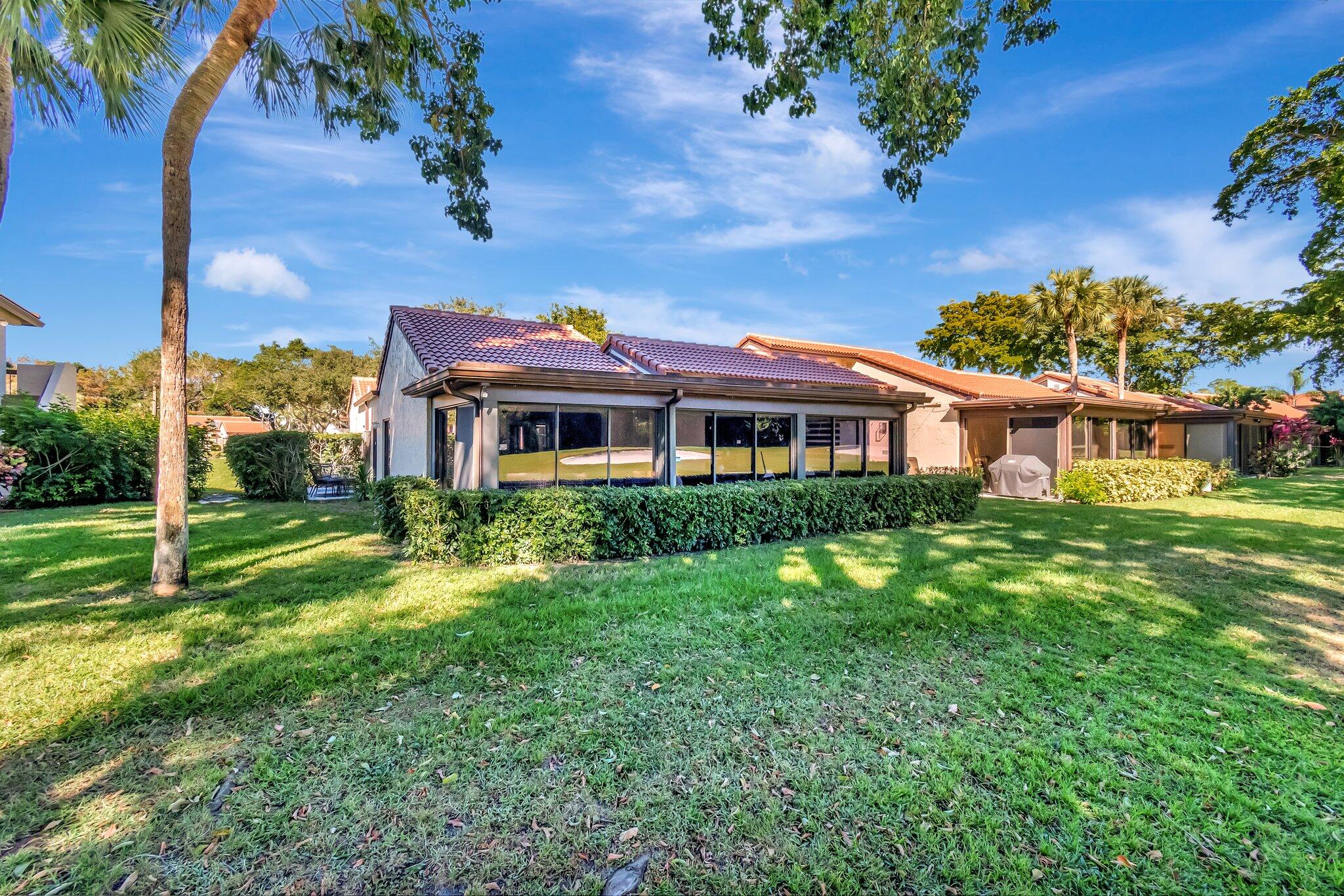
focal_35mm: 15
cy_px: 448
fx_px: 560
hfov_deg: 100.4
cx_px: 672
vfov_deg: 77.3
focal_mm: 10
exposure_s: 1/500
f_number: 8
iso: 1000
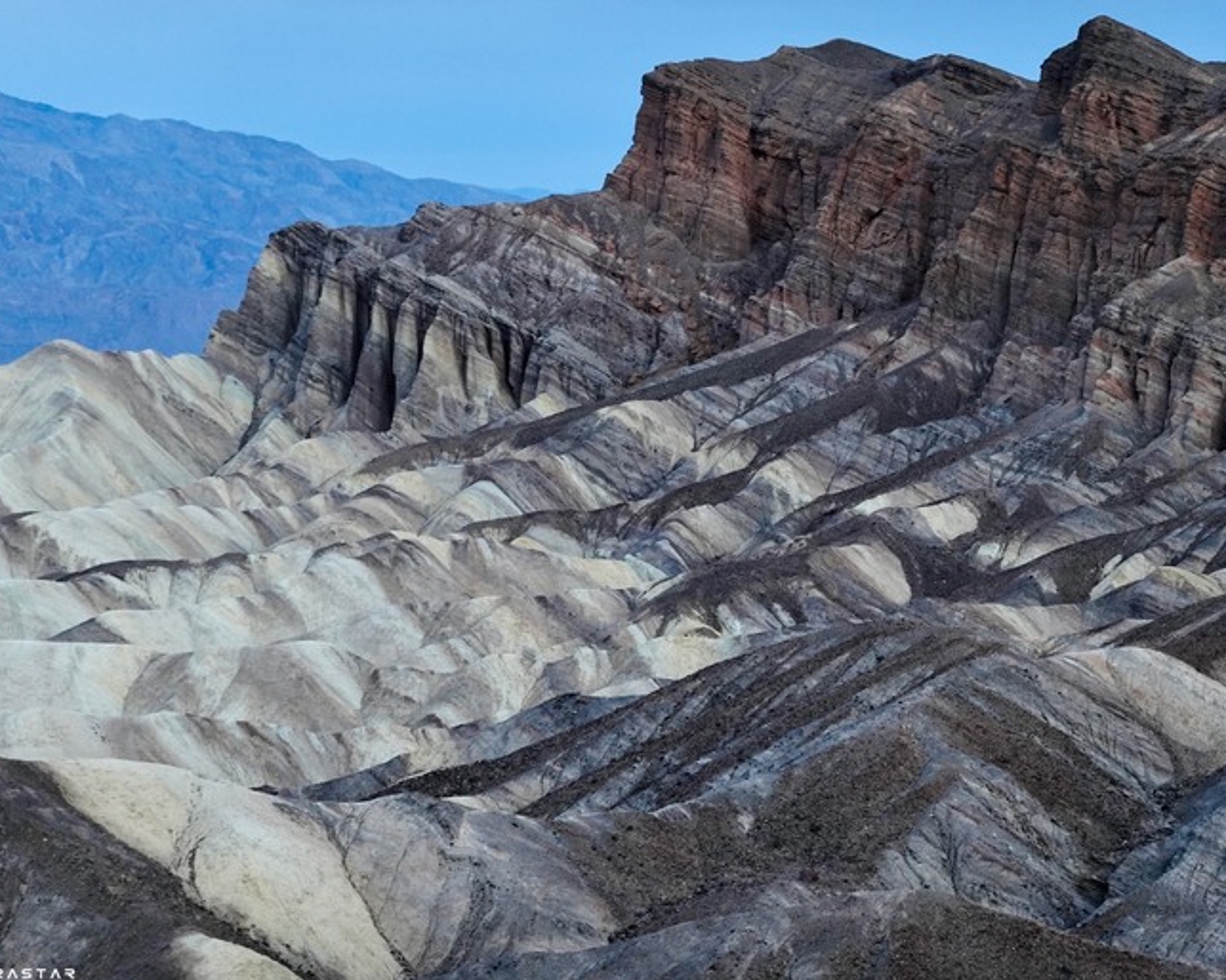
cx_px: 686
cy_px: 492
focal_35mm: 131
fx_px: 4752
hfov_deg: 14.7
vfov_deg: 11.8
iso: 200
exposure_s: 1/15
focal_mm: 41.93
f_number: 4.5
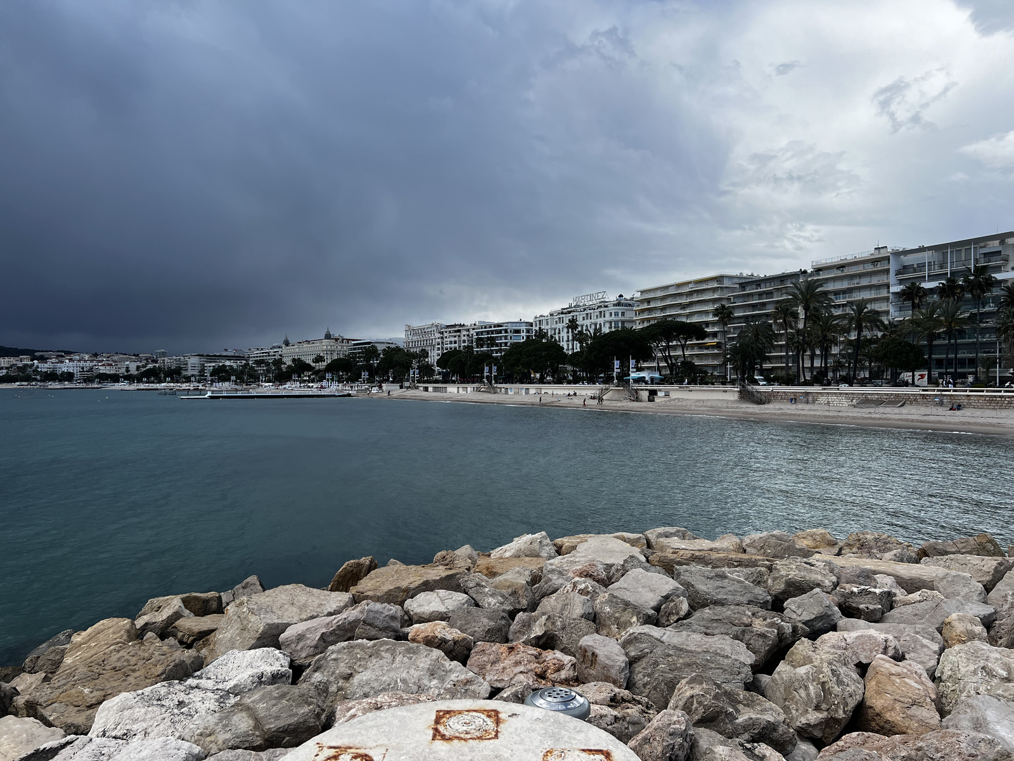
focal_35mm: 26
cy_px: 380
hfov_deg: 67.3
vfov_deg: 53.1
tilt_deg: -0.1
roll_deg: +0.4
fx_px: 762
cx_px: 507
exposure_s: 1/4444
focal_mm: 5.7
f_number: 1.5
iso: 50
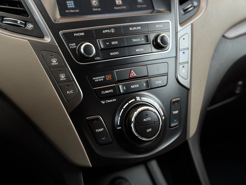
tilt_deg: -18.8
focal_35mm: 48
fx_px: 341
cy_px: 92
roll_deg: +0.0
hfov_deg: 39.7
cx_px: 123
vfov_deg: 30.3
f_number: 1.78
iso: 64
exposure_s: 1/271
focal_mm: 6.76
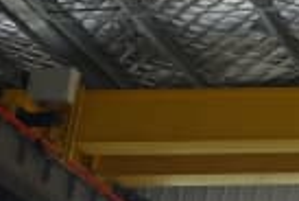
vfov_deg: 8.5
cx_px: 766
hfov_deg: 10.5
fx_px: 1357
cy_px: 60
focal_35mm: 163
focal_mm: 10.4
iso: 125
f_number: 4.5
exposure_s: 1/100
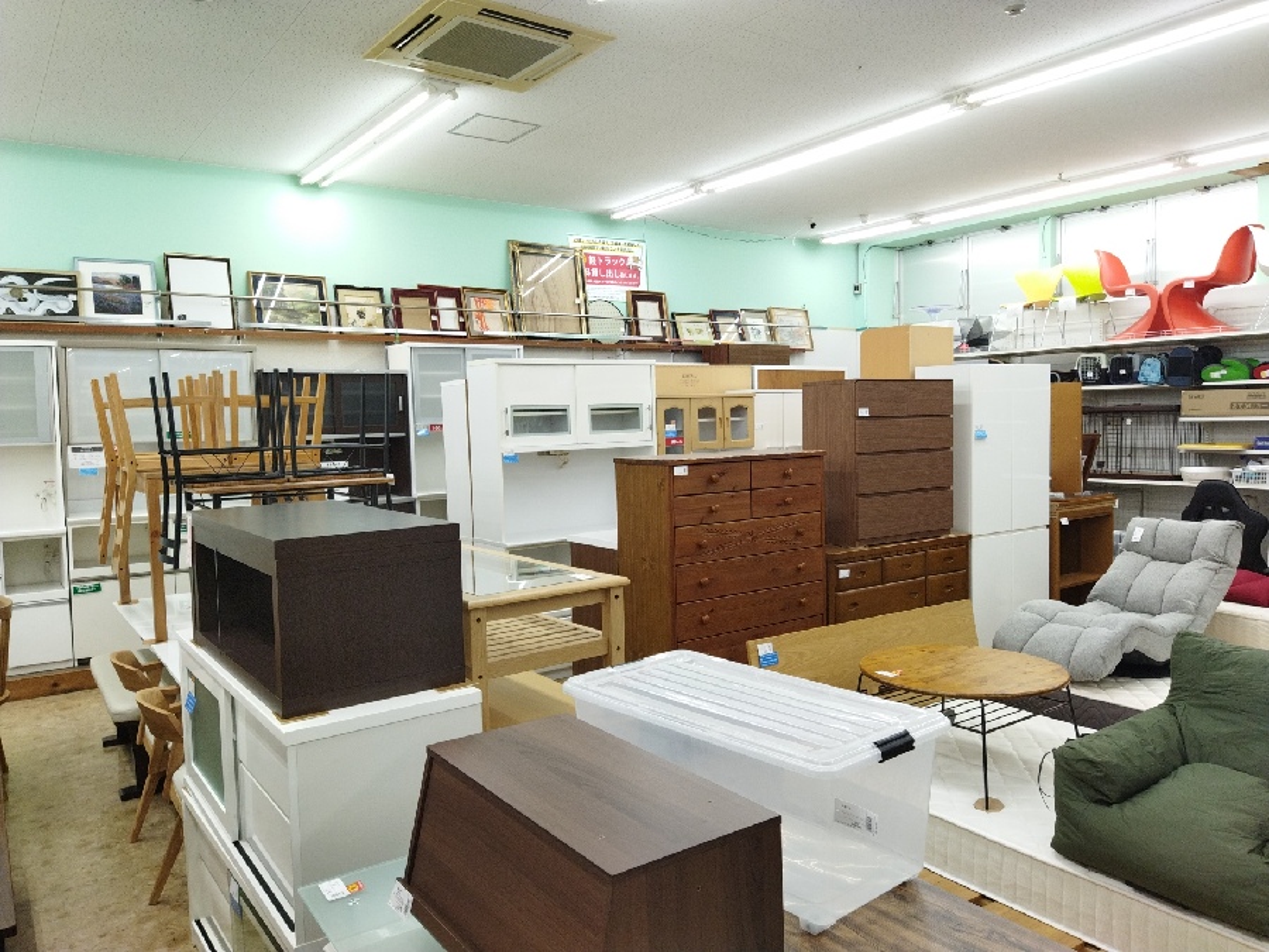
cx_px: 634
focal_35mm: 27
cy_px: 476
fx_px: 990
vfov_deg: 51.4
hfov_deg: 65.3
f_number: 1.79
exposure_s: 1/60
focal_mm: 4.71
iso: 142
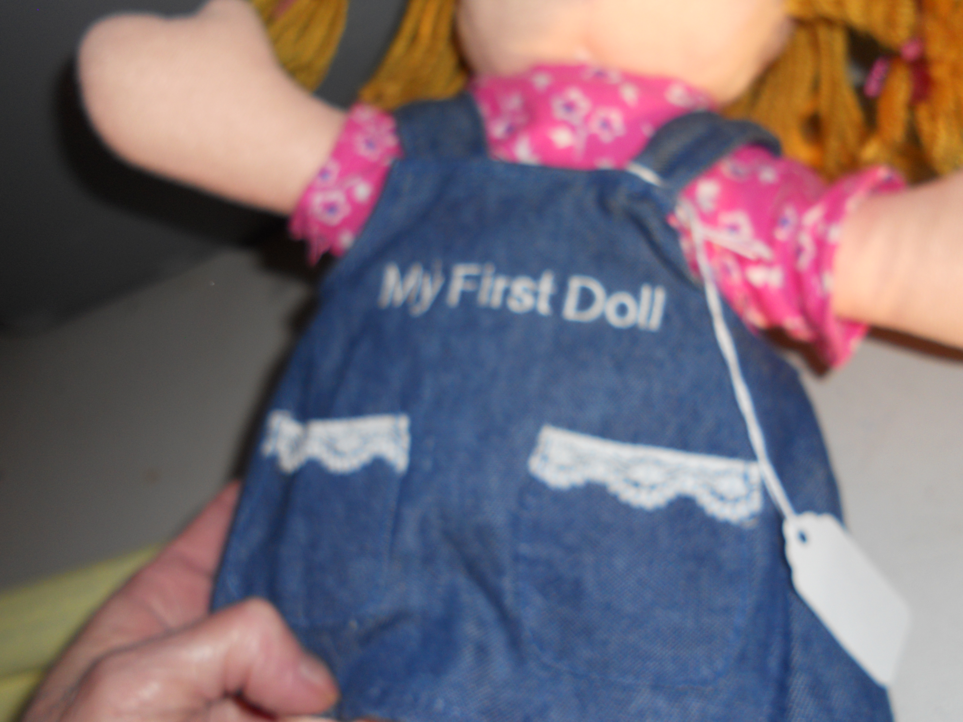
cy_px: 361
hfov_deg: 56.8
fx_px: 890
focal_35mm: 32
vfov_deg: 44.2
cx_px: 482
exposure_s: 1/25
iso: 80
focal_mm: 5.8
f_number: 8.8
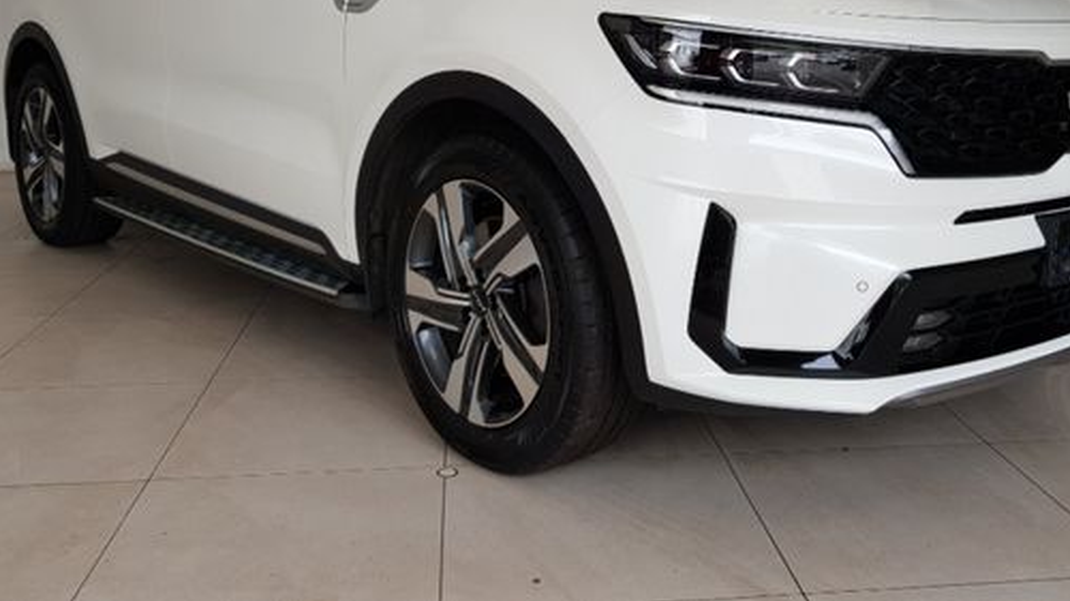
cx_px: 603
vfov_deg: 33.6
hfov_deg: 57.8
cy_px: 122
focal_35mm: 34
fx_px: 964
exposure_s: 1/227
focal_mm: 4.2
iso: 40
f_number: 1.7
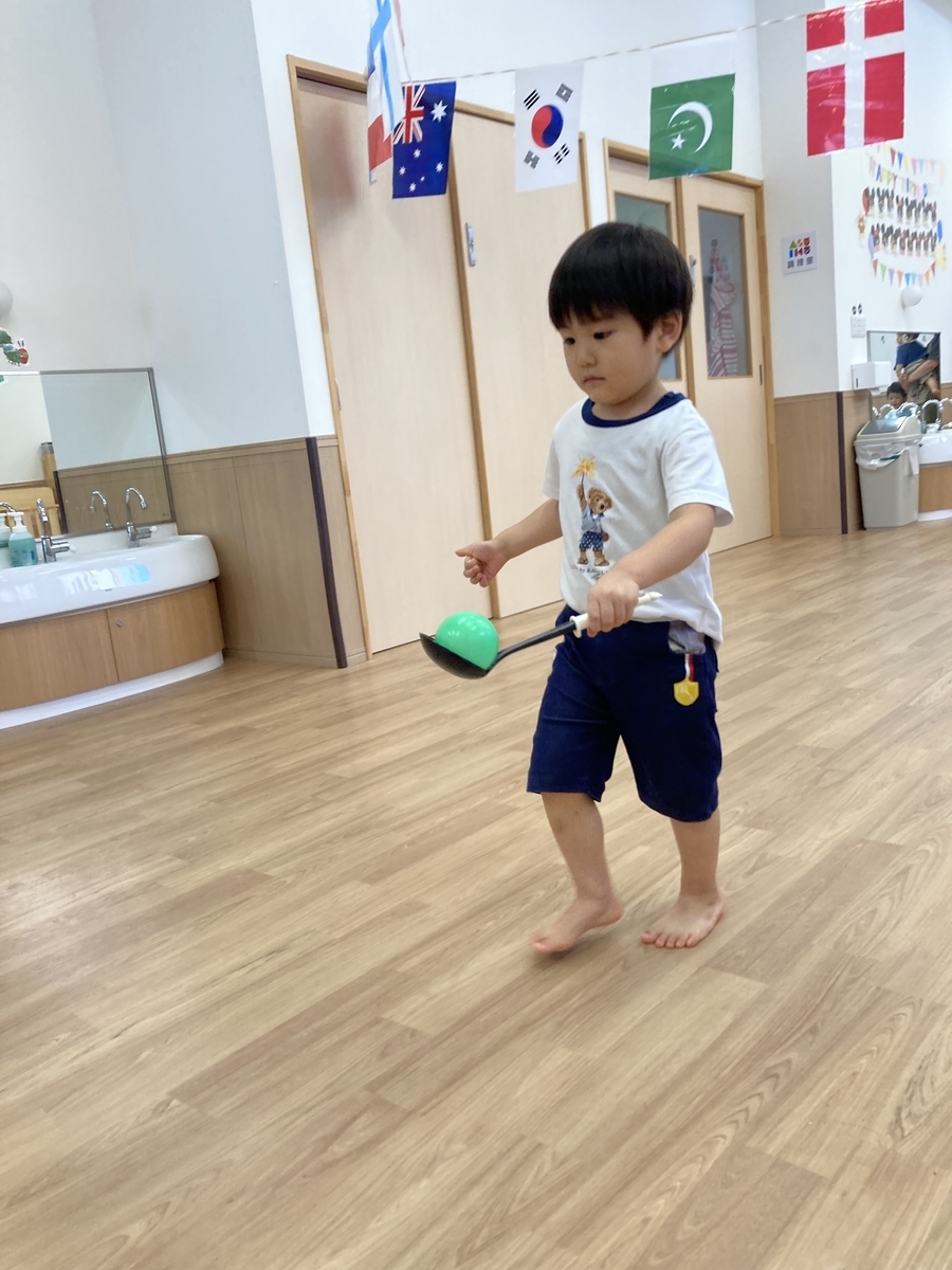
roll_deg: +4.3
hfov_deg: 49.7
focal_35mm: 28
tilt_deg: -10.4
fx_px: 1027
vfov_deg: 63.4
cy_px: 635
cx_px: 476
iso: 64
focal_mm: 3.99
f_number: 1.8
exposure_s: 1/120
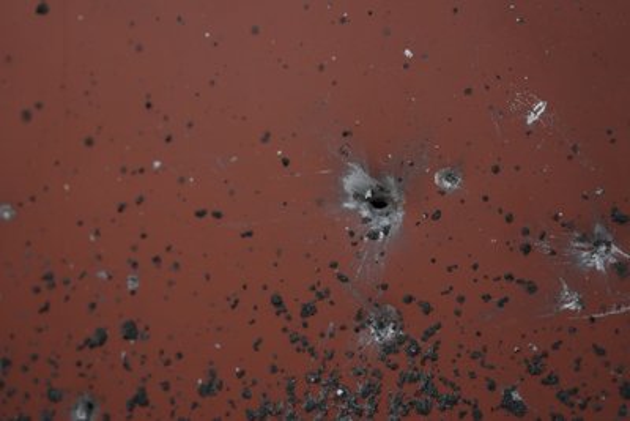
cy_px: 210
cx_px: 315
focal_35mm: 57
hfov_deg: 35.0
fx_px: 998
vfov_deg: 23.8
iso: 400
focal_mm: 57
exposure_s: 1/125
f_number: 2.8
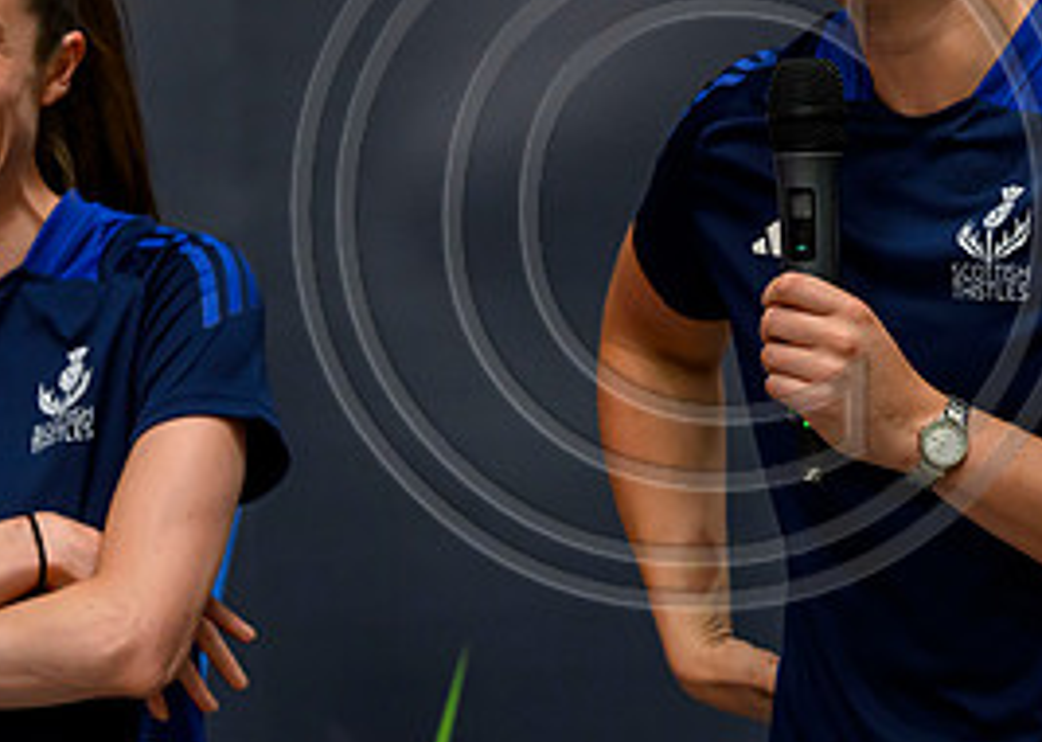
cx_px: 587
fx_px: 6295
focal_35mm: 213
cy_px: 184
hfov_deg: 9.5
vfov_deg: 6.7
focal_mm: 90
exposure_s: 1/400
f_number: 3.5
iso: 4000
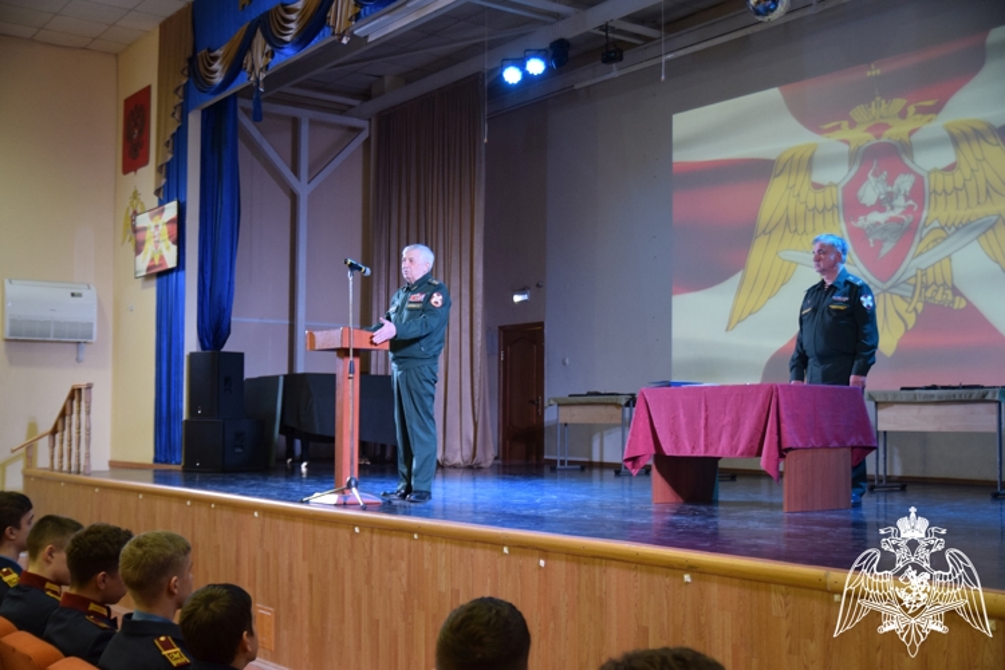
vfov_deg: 34.2
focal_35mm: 39
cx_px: 502
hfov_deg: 49.6
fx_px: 1089
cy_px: 335
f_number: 2.8
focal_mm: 26
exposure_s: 1/60
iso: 900
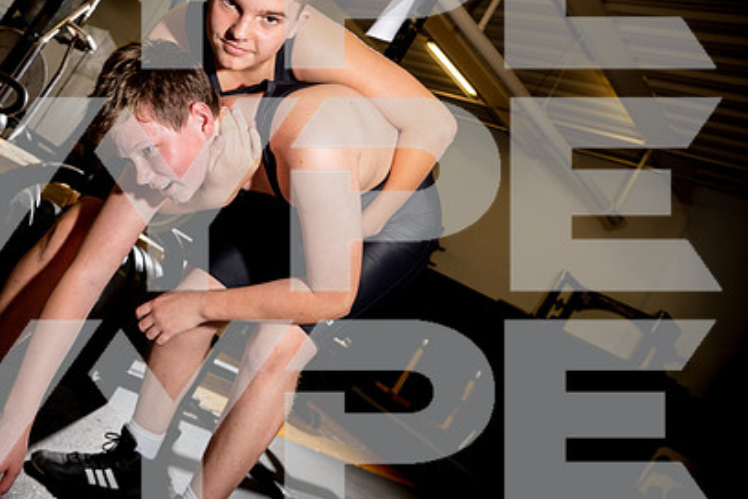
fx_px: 769
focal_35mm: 37
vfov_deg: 35.8
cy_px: 195
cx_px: 255
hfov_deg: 51.0
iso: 500
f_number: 5
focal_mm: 26
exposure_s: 1/250
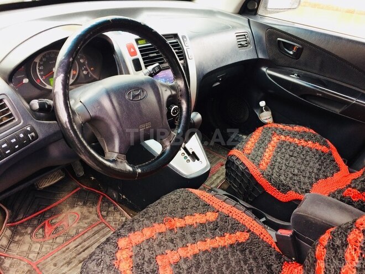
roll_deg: -7.2
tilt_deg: -32.2
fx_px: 306
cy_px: 137
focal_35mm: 29
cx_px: 182
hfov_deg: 61.7
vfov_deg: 48.2
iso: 100
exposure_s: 1/33
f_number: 2.2
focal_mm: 4.15
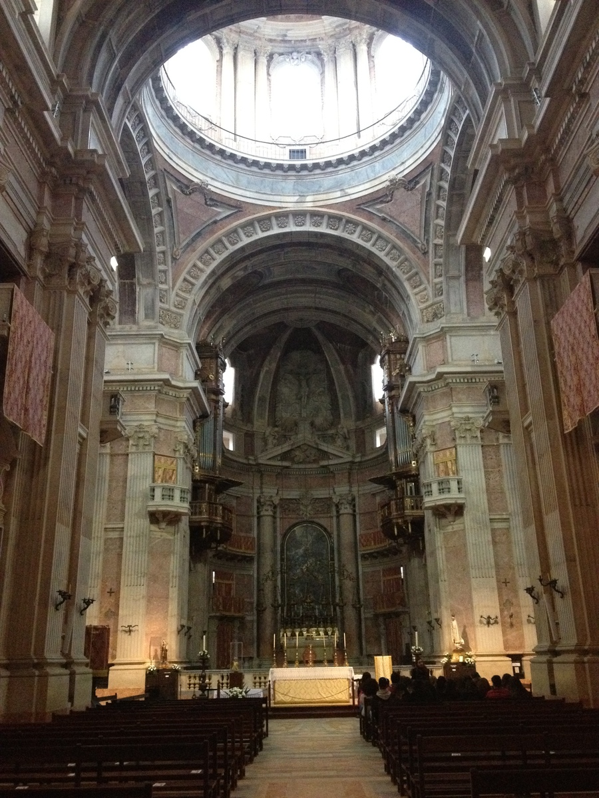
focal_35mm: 35
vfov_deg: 52.6
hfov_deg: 40.7
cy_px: 399
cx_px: 300
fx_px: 808
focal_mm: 4.28
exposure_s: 1/15
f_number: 2.4
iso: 500
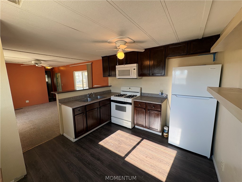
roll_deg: +1.2
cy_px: 91
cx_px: 121
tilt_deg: -8.3
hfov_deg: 102.1
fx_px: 98
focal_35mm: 14
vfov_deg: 85.7
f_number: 2.2
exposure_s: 1/120
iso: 100
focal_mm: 2.22
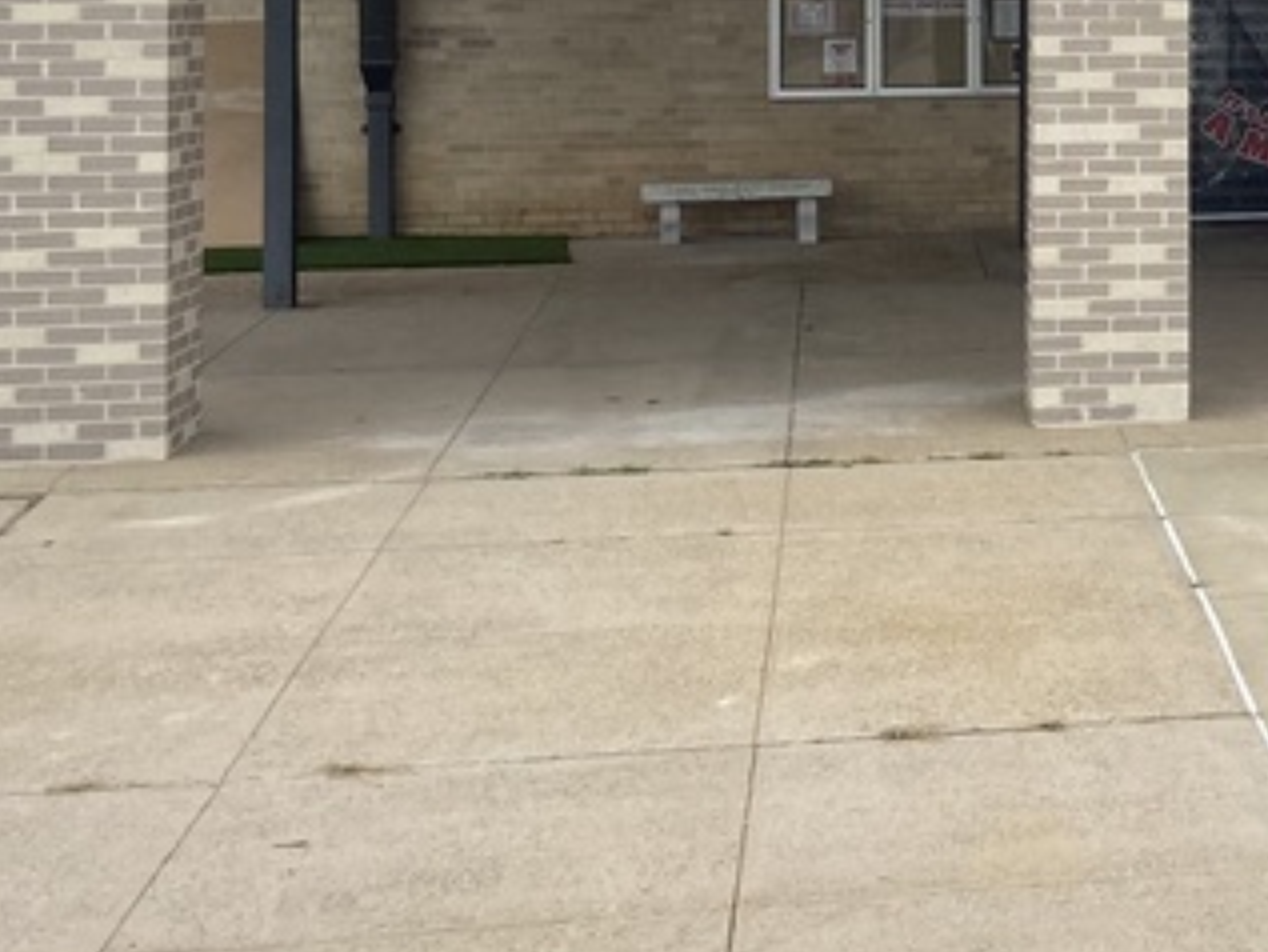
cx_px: 1464
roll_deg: +0.3
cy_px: -20
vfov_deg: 17.2
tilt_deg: -1.0
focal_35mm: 84
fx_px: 3078
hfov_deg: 21.8
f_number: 1.8
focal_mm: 4.25
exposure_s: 1/3300
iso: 32
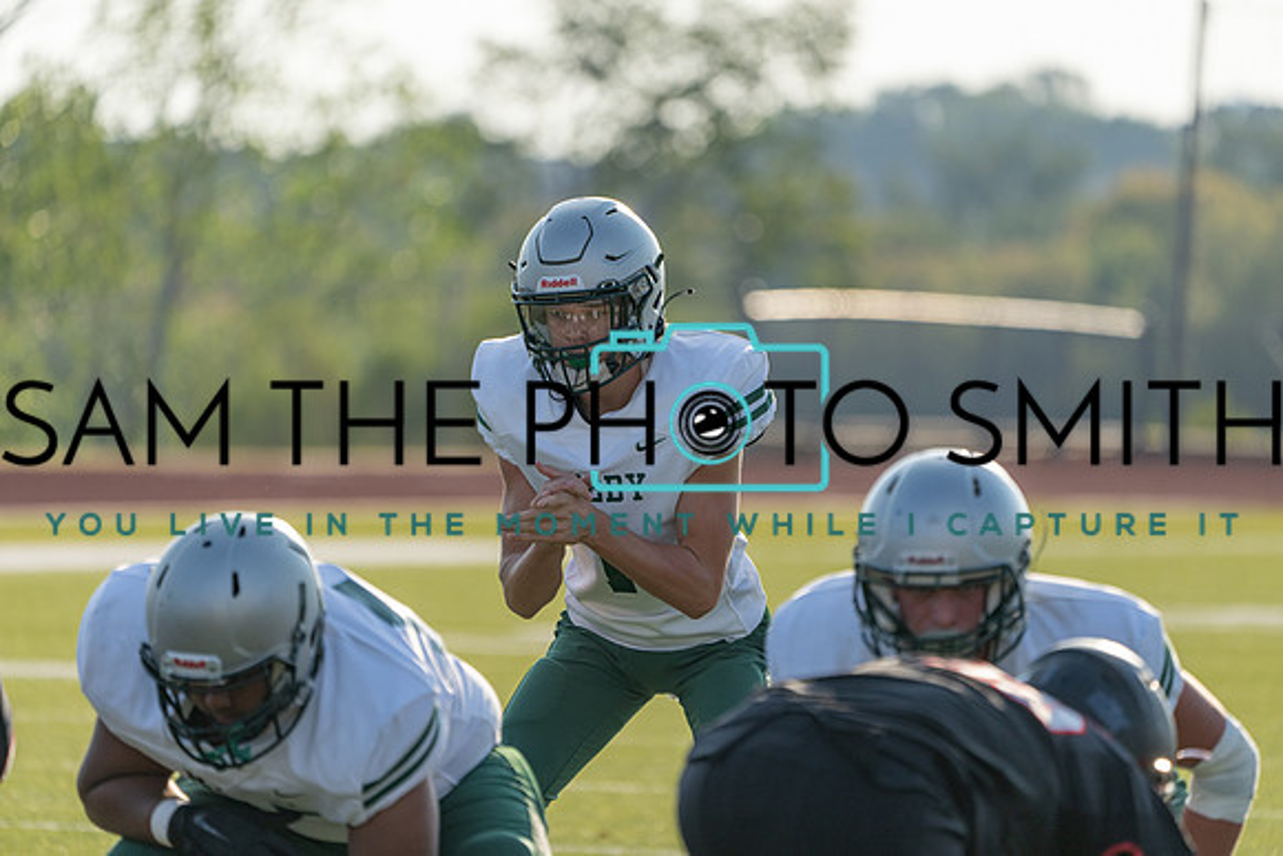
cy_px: 428
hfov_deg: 5.2
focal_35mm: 400
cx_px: 642
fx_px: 14258
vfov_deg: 3.4
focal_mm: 400
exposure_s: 1/1250
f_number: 5.6
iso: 400
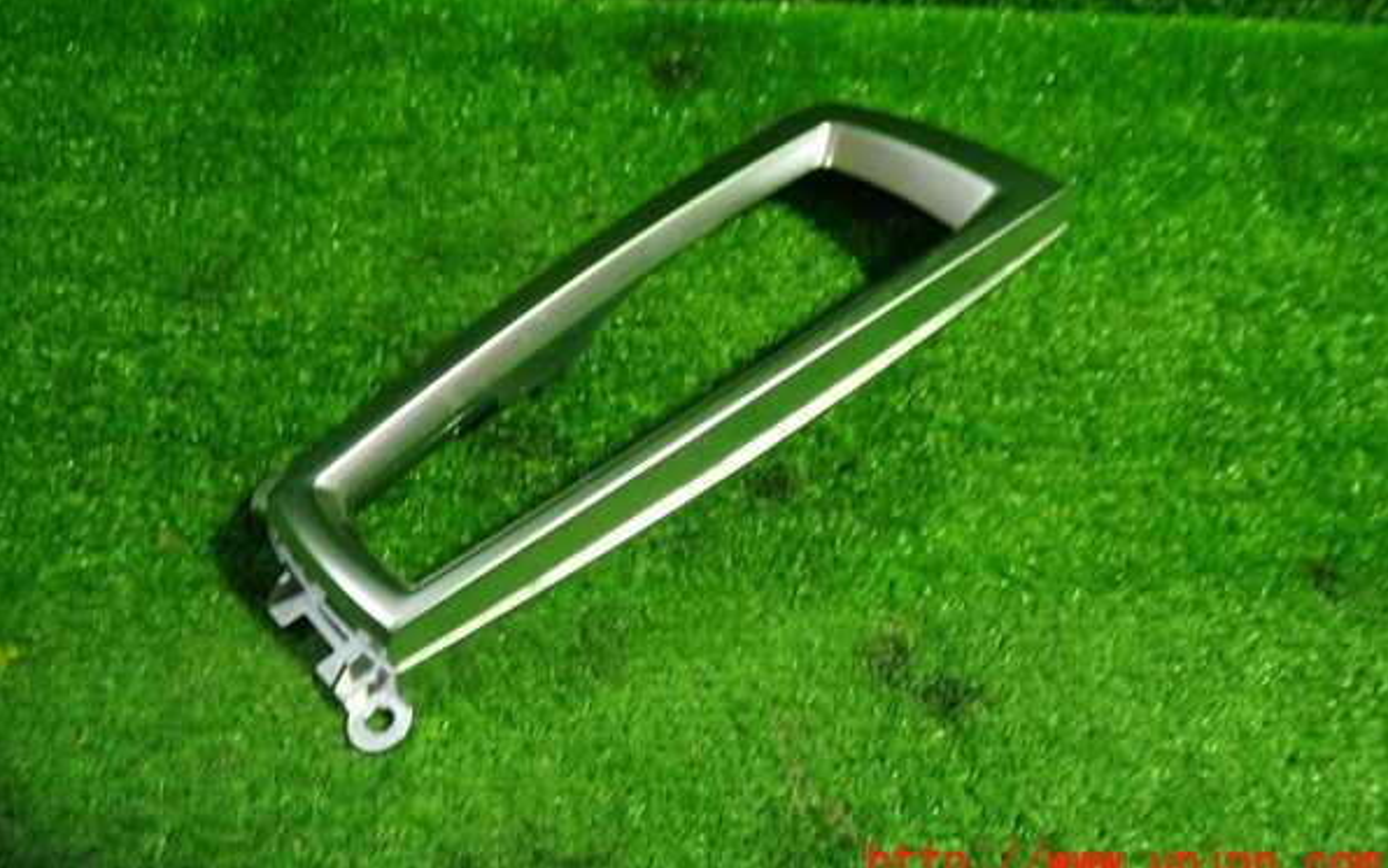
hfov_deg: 59.6
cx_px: 694
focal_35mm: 32
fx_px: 1211
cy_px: 370
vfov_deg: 39.4
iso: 200
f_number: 2.3
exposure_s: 1/30
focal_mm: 5.4
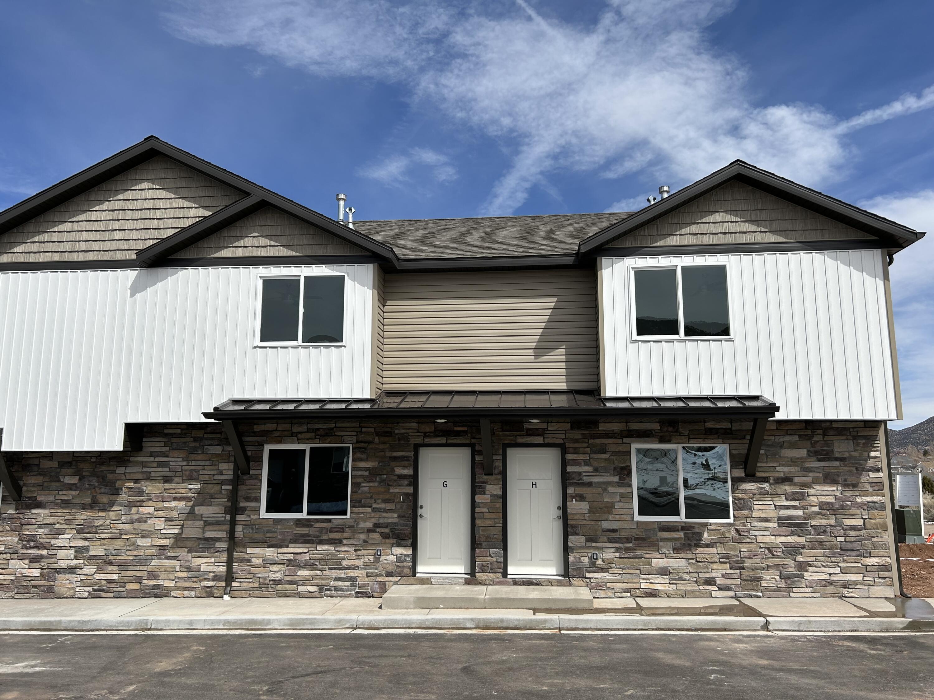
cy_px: 350
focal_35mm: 26
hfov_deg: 67.3
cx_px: 467
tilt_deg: +9.1
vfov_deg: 53.1
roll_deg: -0.3
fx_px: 702
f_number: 1.5
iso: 50
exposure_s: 1/8000
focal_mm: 5.7
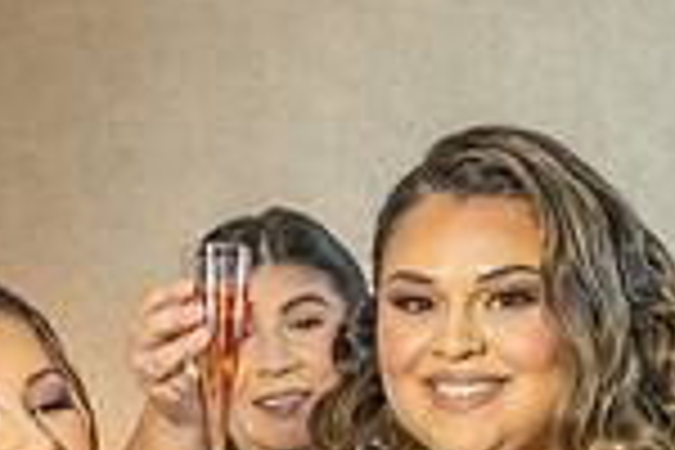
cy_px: 618
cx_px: 360
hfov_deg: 14.8
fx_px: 2606
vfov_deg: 9.7
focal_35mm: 139
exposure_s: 1/80
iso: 800
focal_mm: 32.2
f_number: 2.8
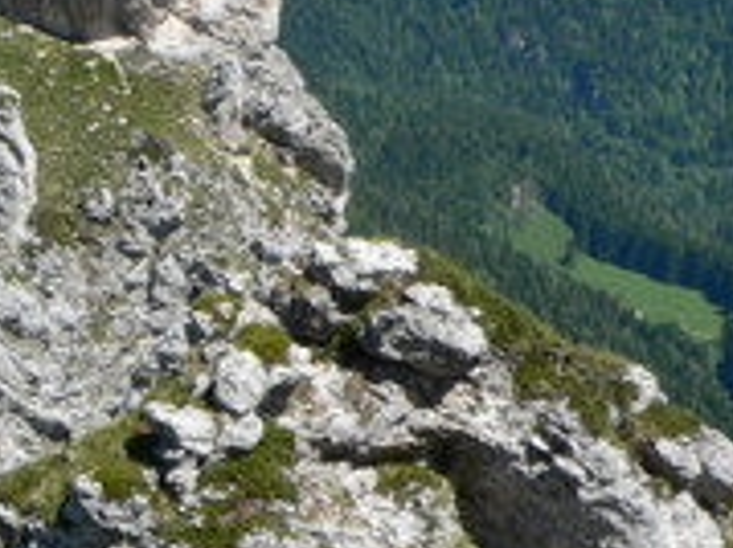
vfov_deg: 11.5
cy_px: 327
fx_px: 2730
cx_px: -401
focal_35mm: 129
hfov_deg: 14.2
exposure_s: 1/500
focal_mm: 6
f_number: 4
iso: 80
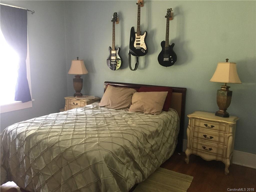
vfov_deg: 48.2
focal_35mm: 29
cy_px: 96
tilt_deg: -10.1
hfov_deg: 61.7
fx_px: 214
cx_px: 128
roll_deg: -0.9
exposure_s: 1/24
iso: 200
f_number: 2.2
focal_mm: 4.15
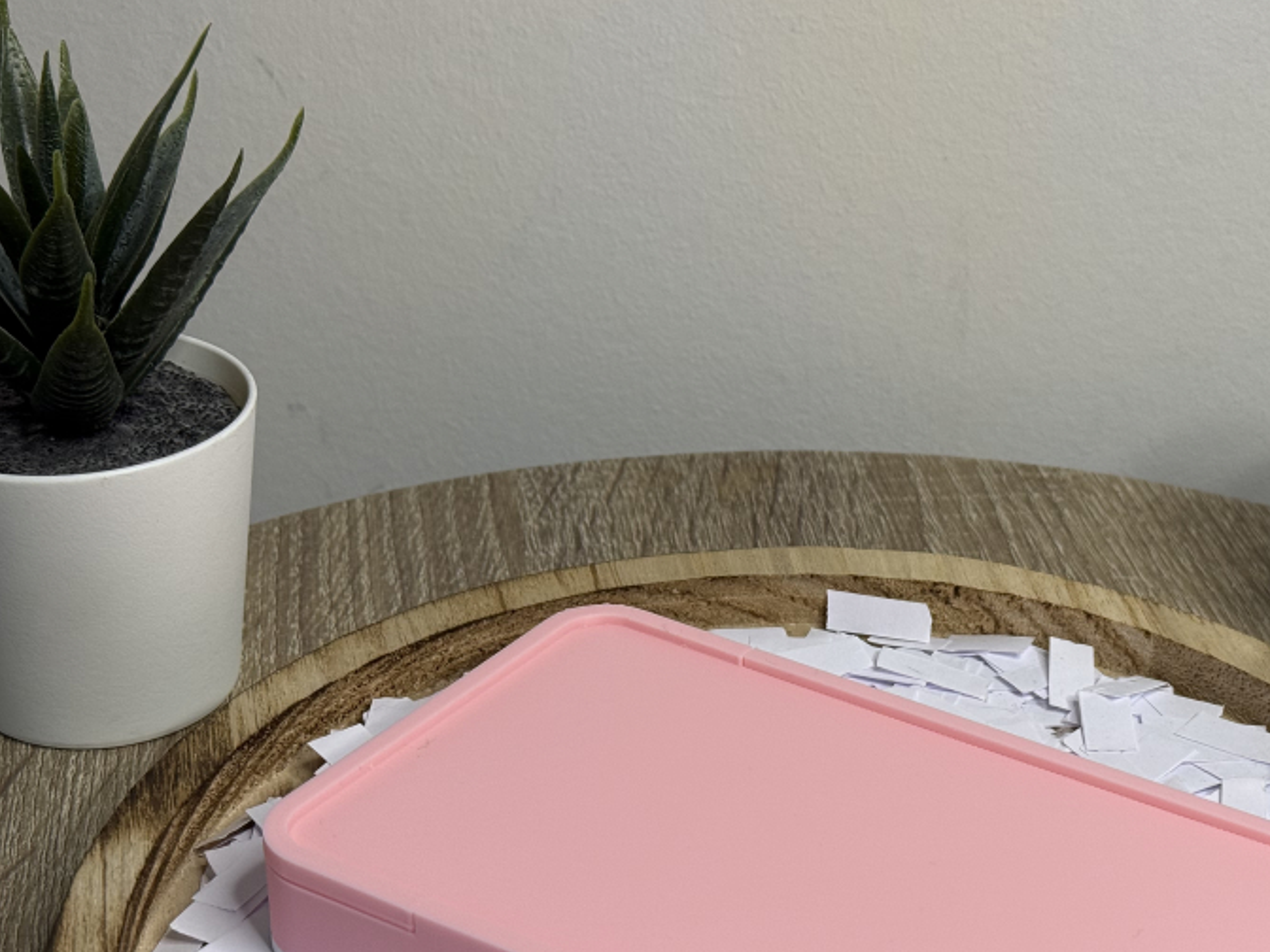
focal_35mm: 72
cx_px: 886
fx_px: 2642
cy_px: 612
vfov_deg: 20.4
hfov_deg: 26.8
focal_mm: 6.8
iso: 80
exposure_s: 1/91
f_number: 1.8
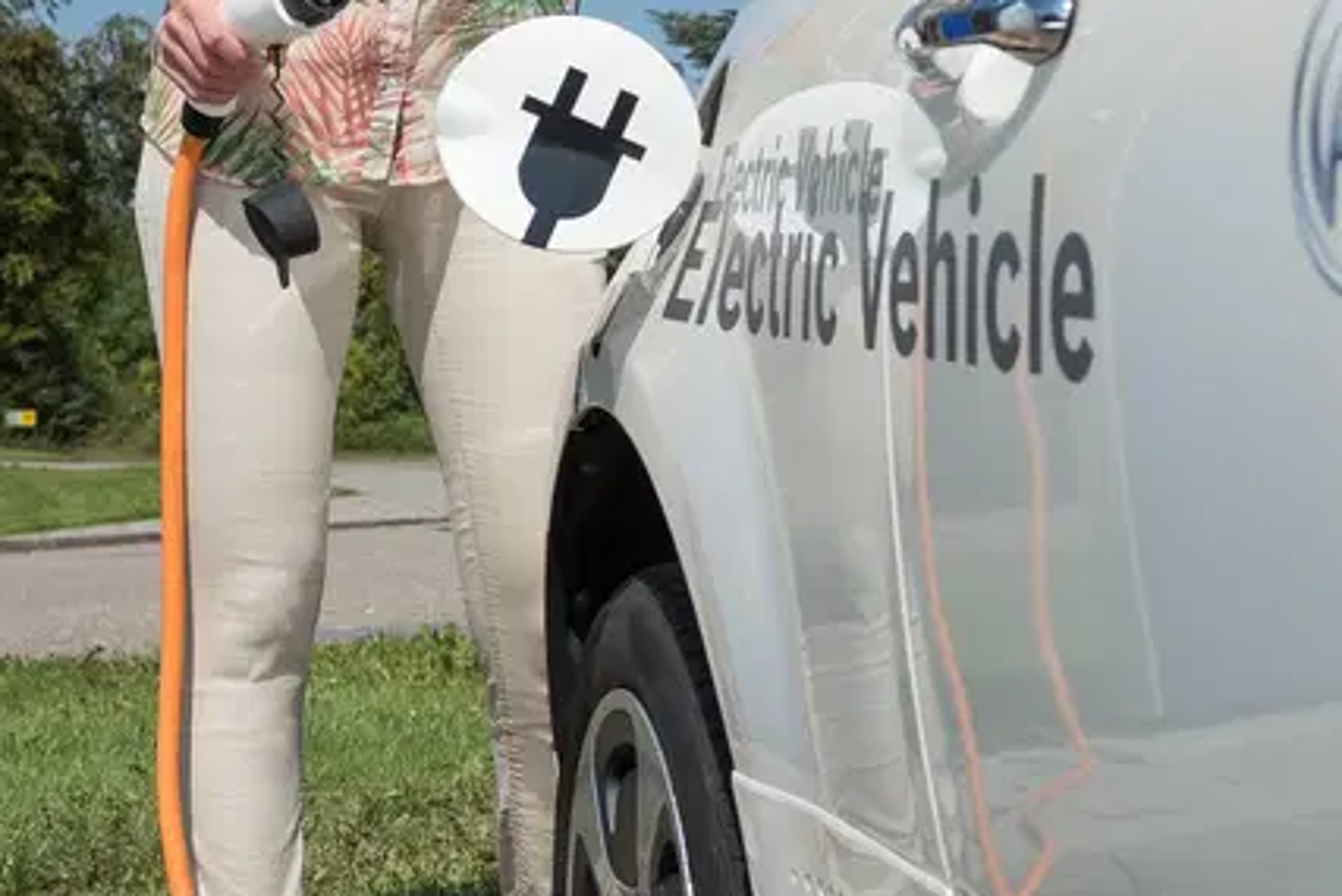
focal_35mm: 90
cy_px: 99
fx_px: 3356
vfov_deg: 15.0
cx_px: 889
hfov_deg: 22.5
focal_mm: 32
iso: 100
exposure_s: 1/800
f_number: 5.6
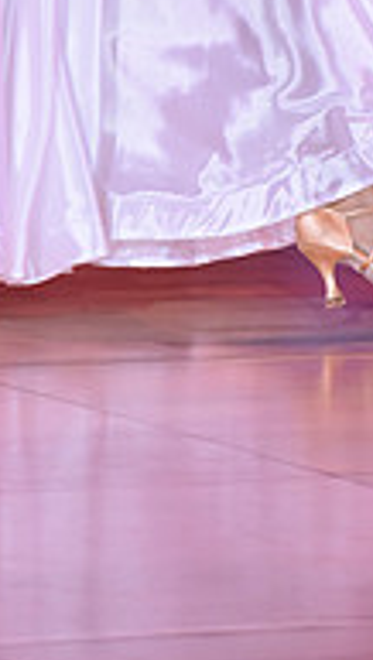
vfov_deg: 3.4
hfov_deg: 1.9
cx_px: 269
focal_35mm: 629
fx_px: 11026
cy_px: -267
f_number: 4
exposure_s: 1/250
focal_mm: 200
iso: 1600
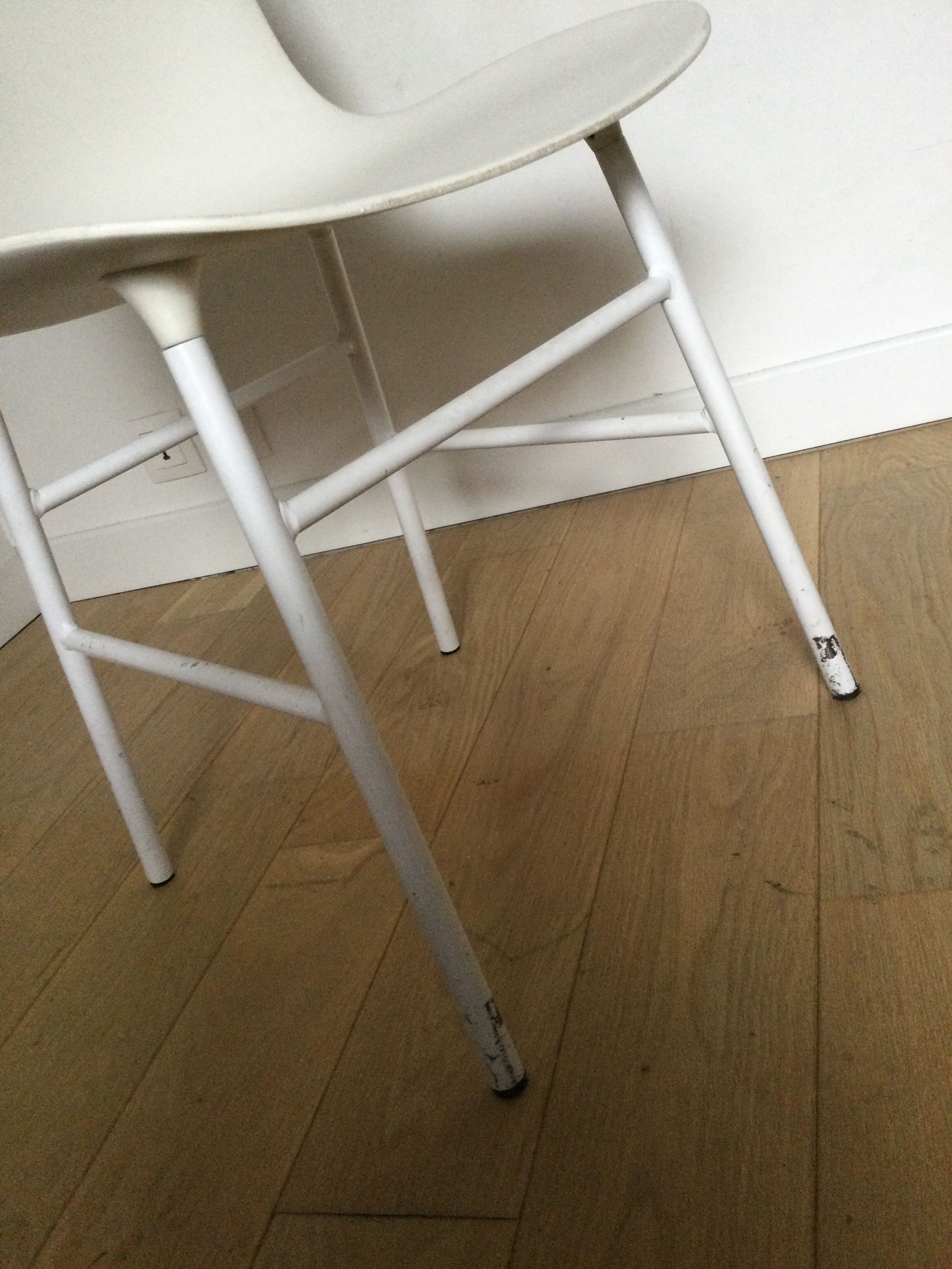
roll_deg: +22.3
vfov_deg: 58.4
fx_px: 1137
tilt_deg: -23.2
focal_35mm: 31
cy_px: 634
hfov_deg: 45.4
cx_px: 476
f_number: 2.4
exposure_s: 1/33
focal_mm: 3.3
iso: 160
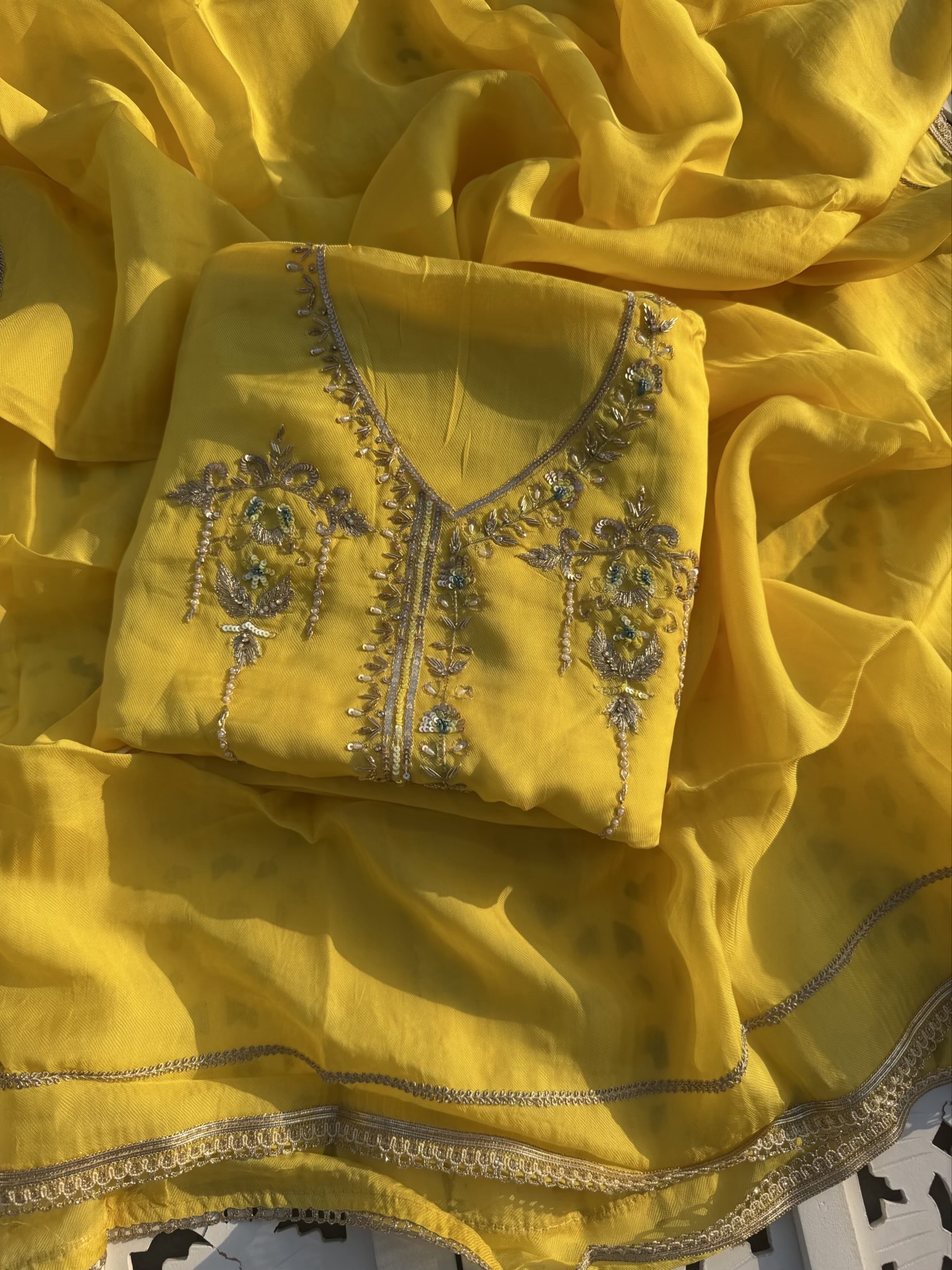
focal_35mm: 24
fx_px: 880
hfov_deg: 56.8
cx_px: 476
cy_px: 635
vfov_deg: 71.6
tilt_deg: -75.6
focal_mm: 6.76
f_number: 1.78
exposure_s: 1/4167
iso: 80
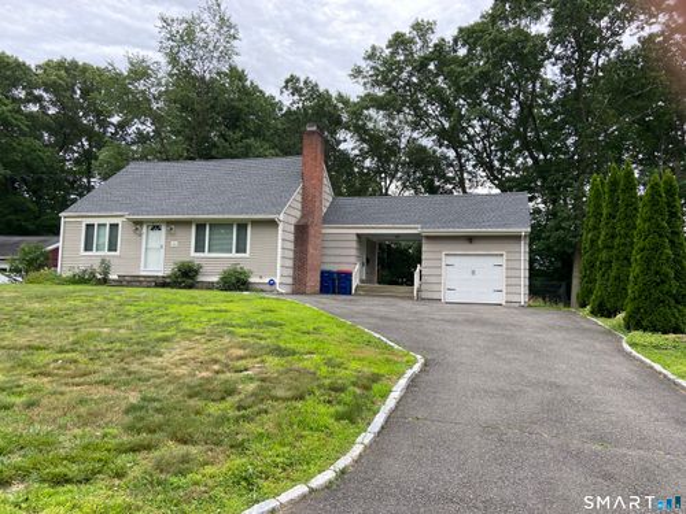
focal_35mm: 26
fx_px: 515
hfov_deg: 67.3
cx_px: 343
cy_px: 257
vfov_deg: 53.1
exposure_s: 1/122
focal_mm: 4.25
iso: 40
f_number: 1.8
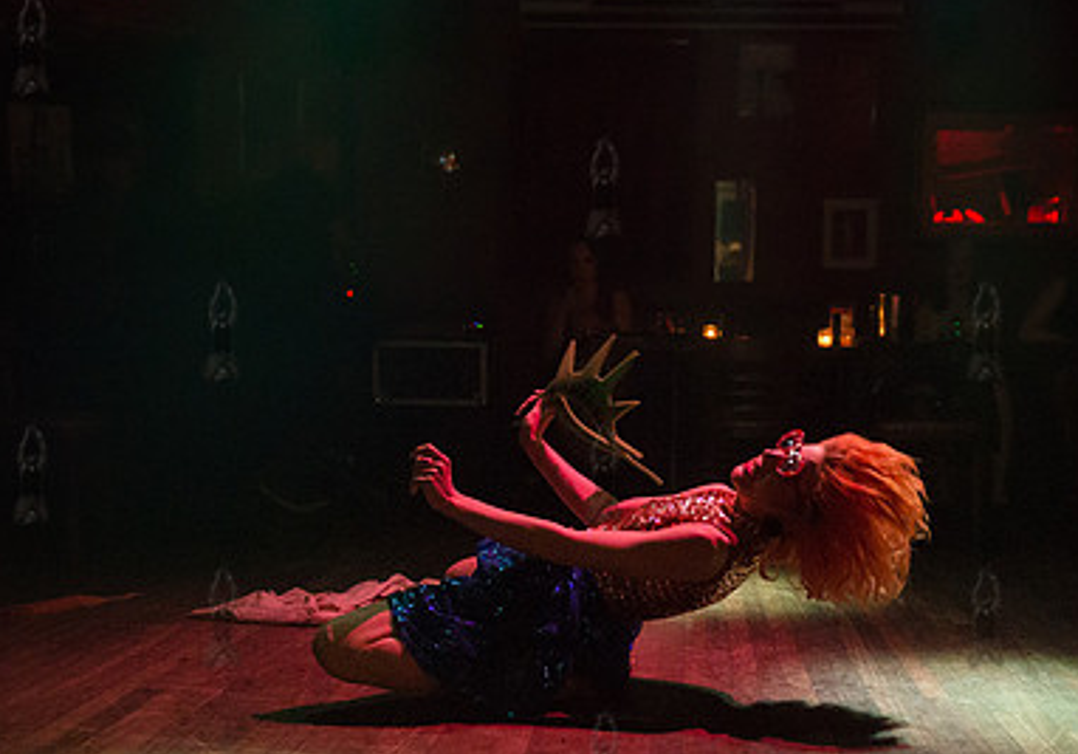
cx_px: 616
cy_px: 533
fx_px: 1520
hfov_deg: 39.0
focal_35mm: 50
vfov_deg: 27.6
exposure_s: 1/320
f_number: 2.8
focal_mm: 24
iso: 5000
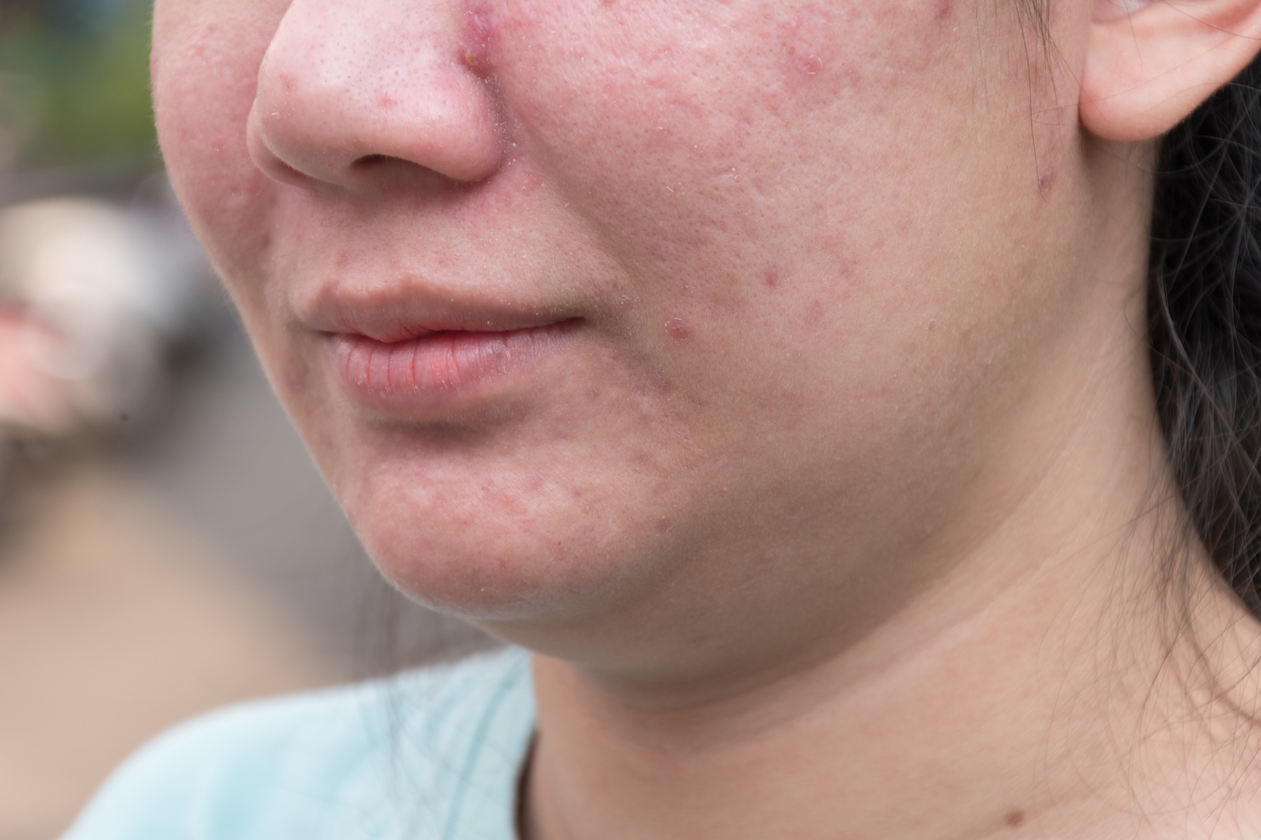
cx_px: 630
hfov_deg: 9.8
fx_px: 7355
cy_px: 420
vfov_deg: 6.5
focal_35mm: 210
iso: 200
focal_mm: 140
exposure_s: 1/200
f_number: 8
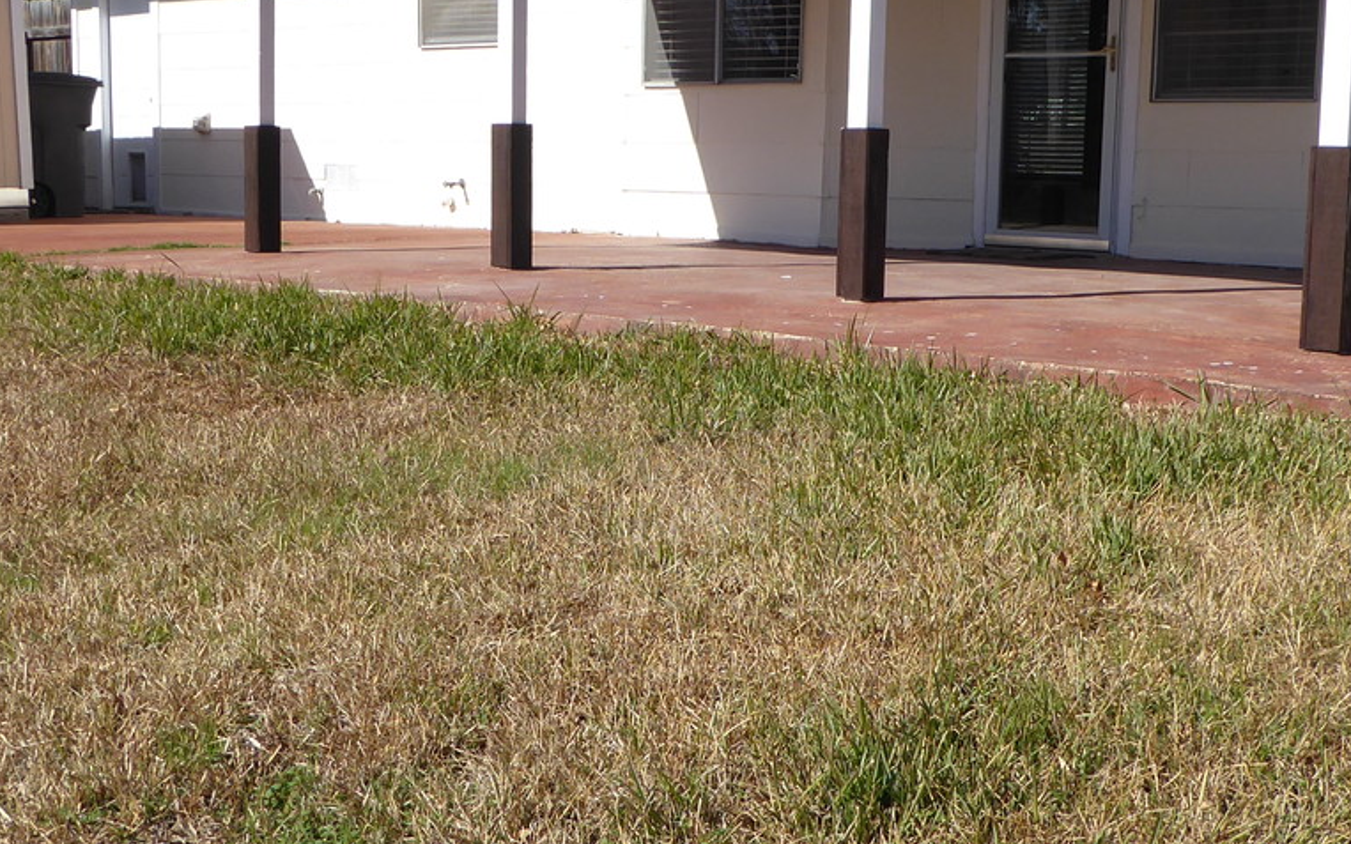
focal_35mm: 54
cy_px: 425
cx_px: 705
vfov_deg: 24.0
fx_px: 1988
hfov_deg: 37.5
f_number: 3.4
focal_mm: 4.7
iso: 80
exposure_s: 1/1000
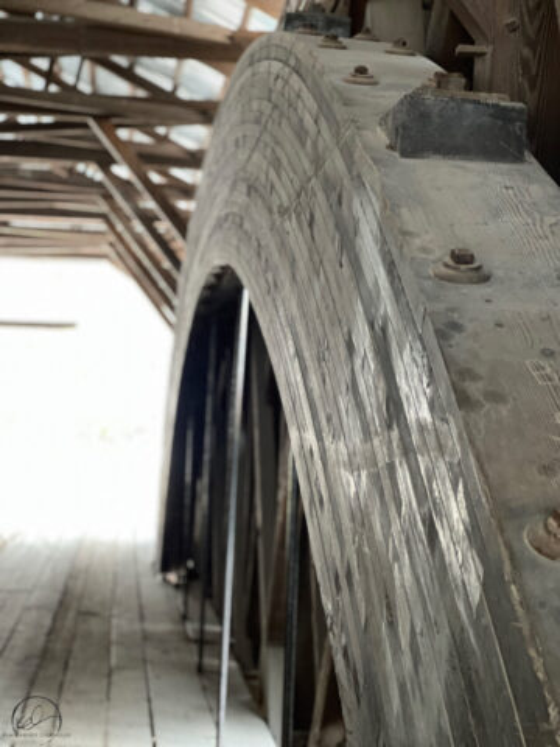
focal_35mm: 77
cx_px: 280
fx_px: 1661
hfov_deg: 19.1
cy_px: 374
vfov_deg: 25.3
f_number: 2.8
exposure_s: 1/15
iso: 500
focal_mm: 9
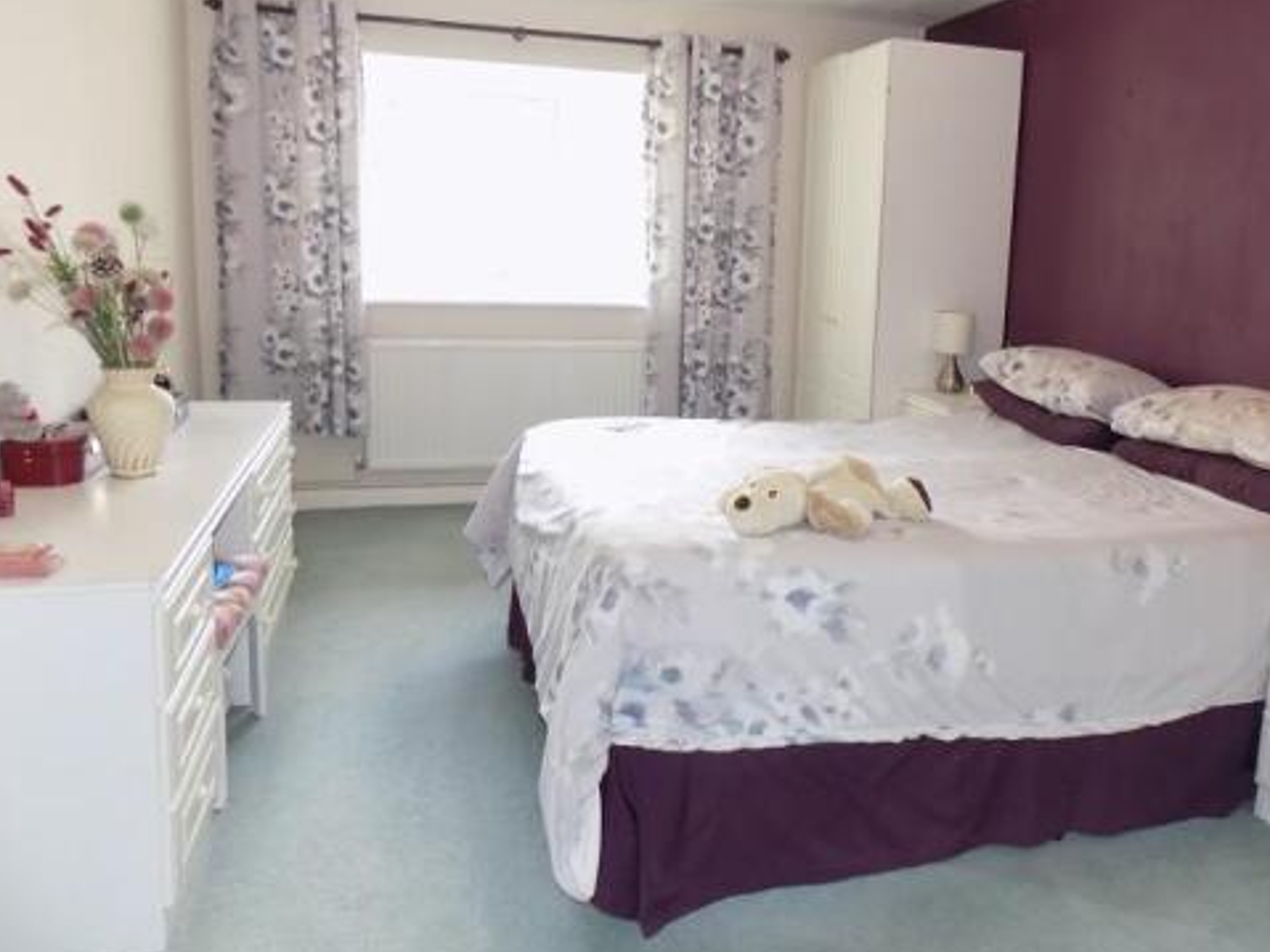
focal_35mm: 28
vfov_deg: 49.5
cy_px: 402
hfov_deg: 63.0
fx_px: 1027
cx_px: 752
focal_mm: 4
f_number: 3.1
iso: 320
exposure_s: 1/30
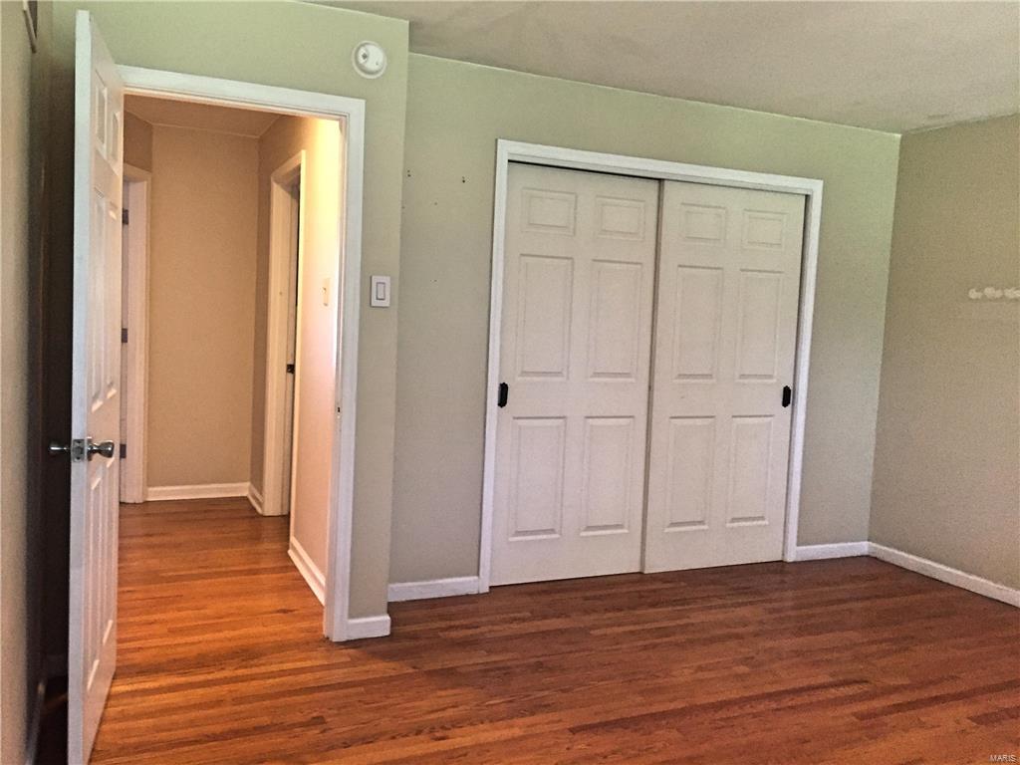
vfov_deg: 48.2
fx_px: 855
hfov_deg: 61.7
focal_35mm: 29
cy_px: 382
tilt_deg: -3.7
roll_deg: -2.1
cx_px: 510
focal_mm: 4.15
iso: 250
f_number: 2.2
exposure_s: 1/17
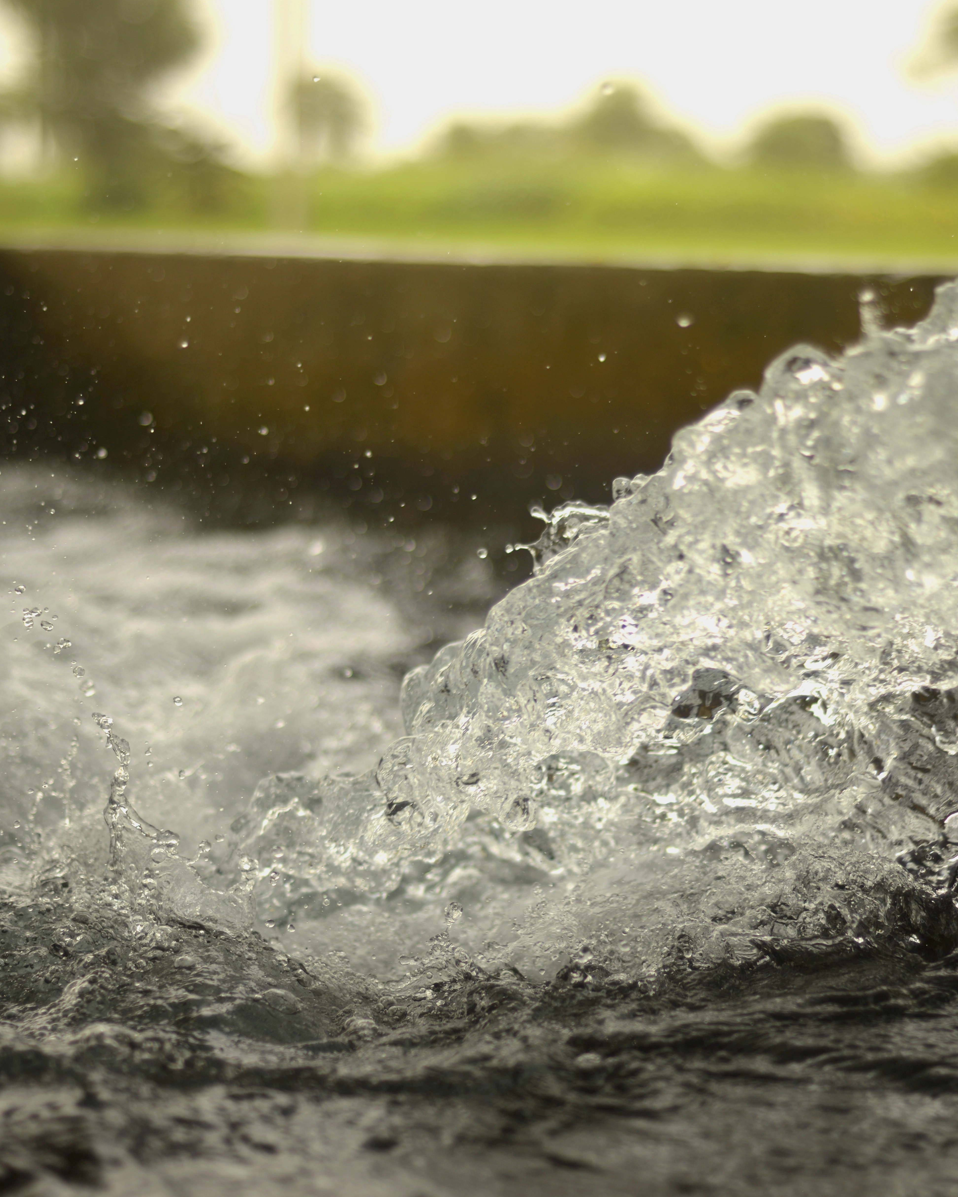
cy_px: 597
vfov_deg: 26.8
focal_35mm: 71
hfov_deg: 21.5
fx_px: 2516
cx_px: 603
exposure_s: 1/3200
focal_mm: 50
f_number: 1.8
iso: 100
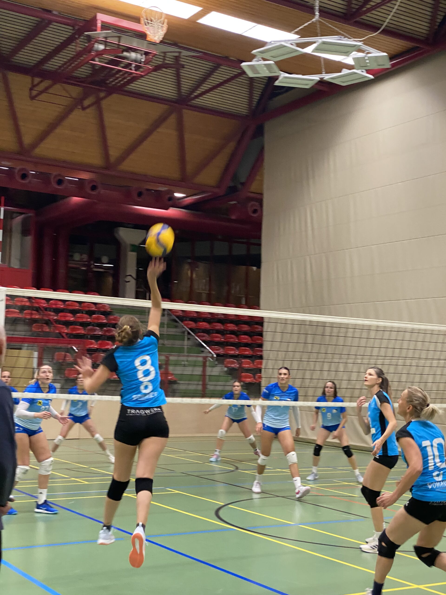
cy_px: 298
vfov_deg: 36.8
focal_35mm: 52
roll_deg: +0.0
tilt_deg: +3.2
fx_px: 893
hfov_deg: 28.0
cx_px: 223
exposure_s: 1/50
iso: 160
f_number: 2
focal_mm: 6
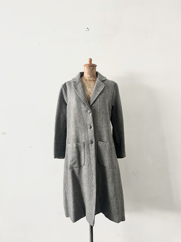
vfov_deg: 67.3
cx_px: 90
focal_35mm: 26
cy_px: 121
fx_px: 181
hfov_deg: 53.1
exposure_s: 1/60
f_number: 1.5
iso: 400
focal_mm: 5.7
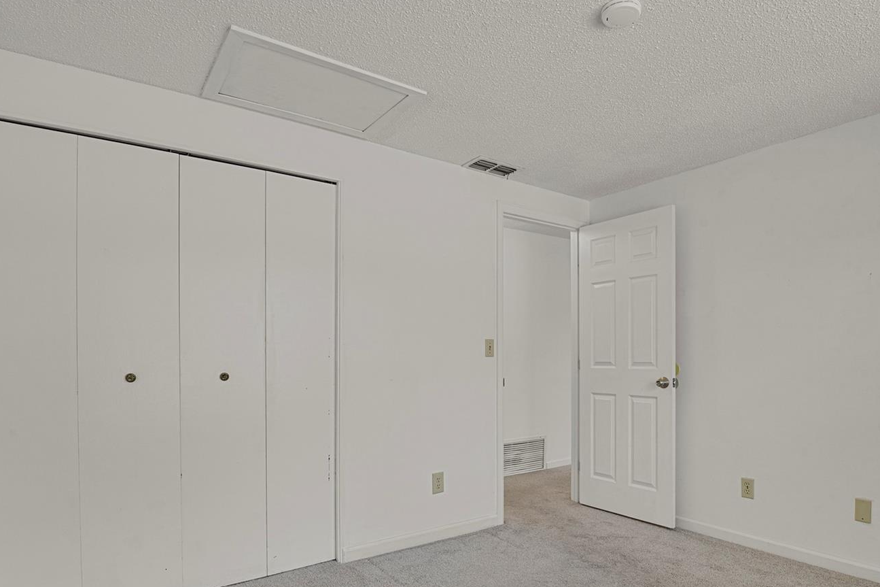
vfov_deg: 58.9
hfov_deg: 81.1
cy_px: 359
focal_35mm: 21
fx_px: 513
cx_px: 470
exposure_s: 1
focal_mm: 17
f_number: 8
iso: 250
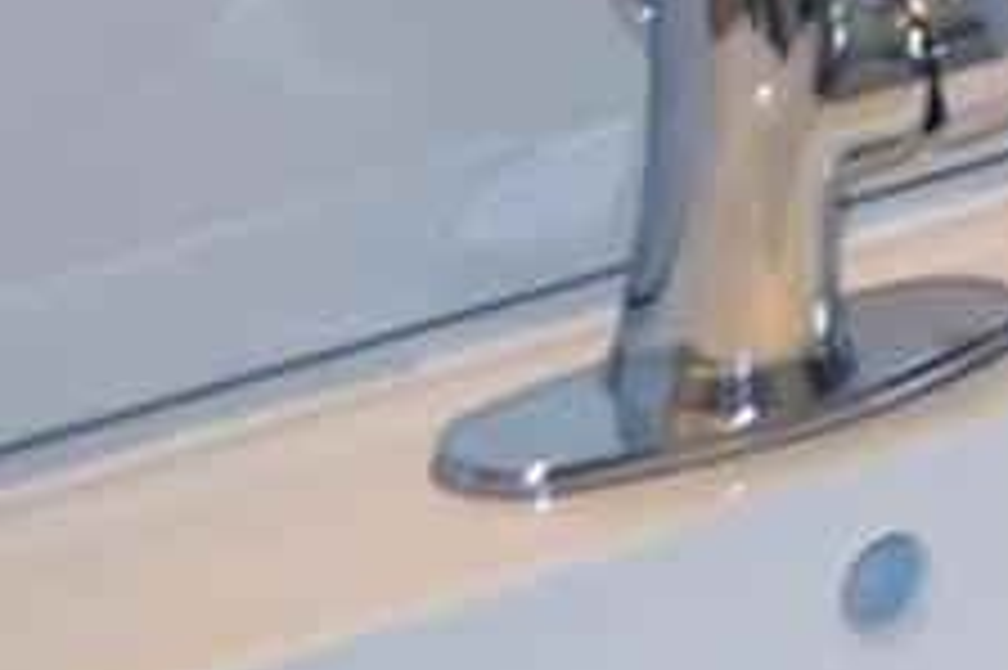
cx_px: 2948
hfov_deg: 8.9
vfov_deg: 6.5
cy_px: -1358
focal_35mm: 193
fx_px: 5400
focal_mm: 18
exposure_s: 1/60
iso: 1250
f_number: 3.5
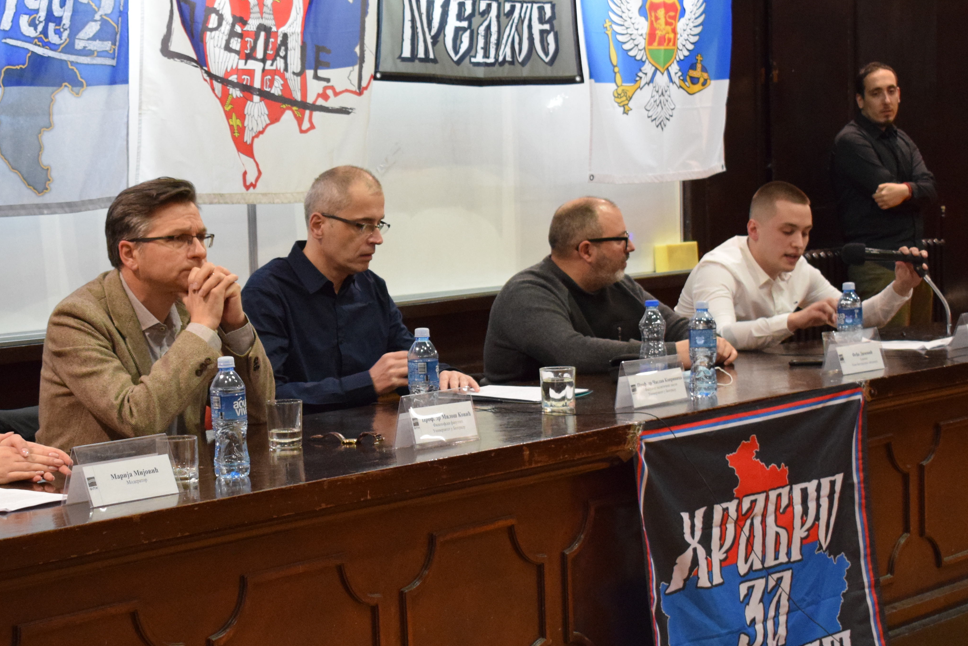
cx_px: 339
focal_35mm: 84
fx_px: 2258
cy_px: 401
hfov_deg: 24.1
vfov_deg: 16.2
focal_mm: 38
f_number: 4.8
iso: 3200
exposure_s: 1/60
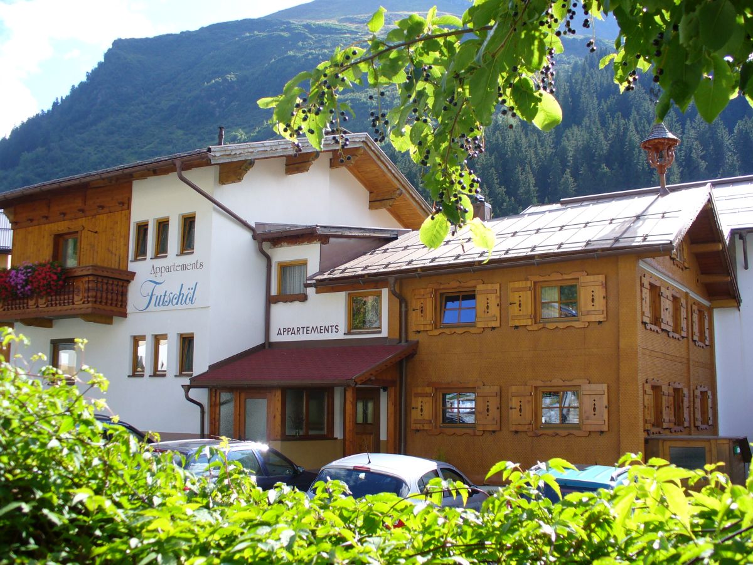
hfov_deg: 50.1
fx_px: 805
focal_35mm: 37
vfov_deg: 38.7
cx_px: 376
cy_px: 282
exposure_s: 1/250
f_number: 2.8
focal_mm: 6.1
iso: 80
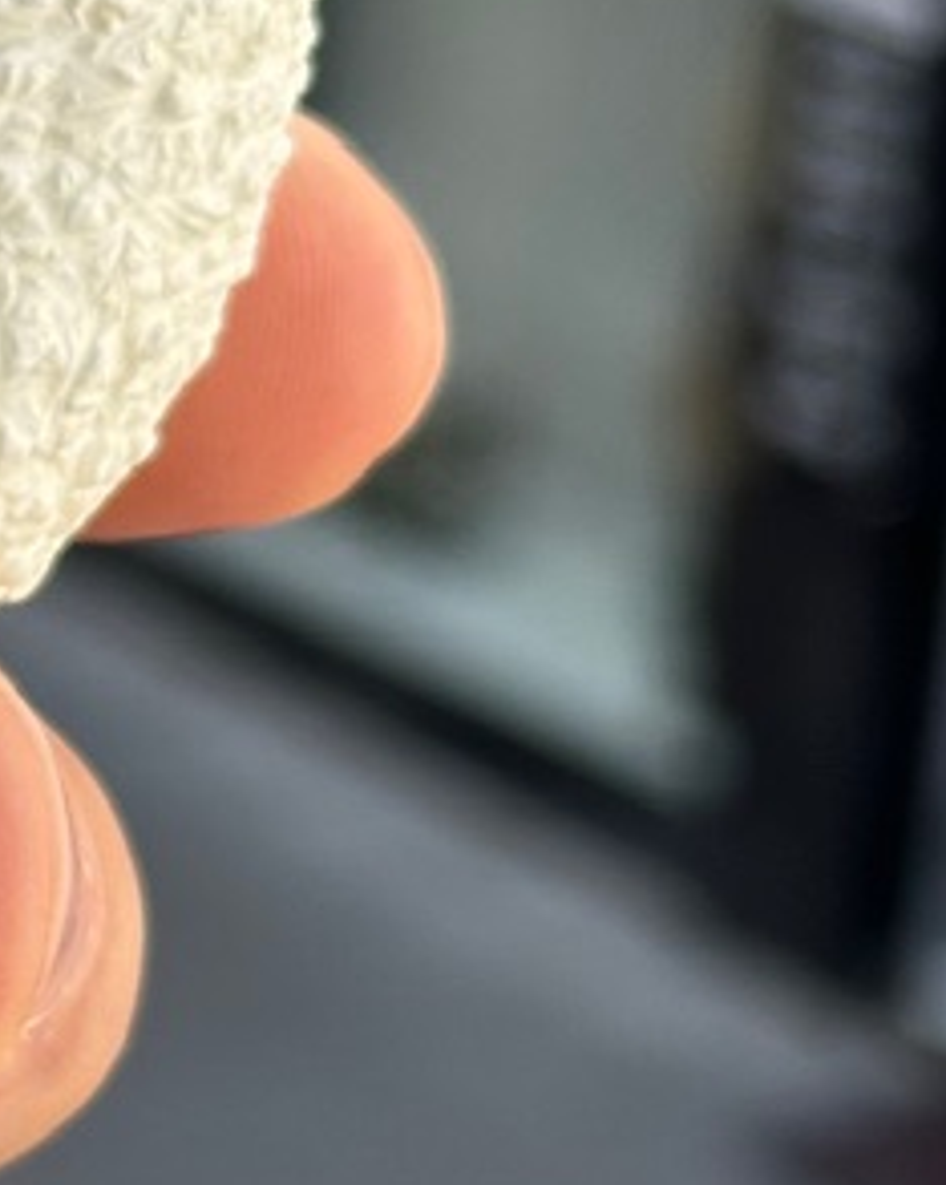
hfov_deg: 7.2
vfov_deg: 9.4
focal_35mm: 205
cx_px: -1164
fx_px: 7182
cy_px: 295
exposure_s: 1/478
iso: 64
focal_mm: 6.86
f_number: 1.78
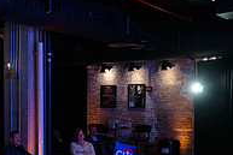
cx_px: 28
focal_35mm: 72
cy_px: 110
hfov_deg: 27.2
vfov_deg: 18.9
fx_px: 466
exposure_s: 1/200
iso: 1000
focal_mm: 24
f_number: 3.2
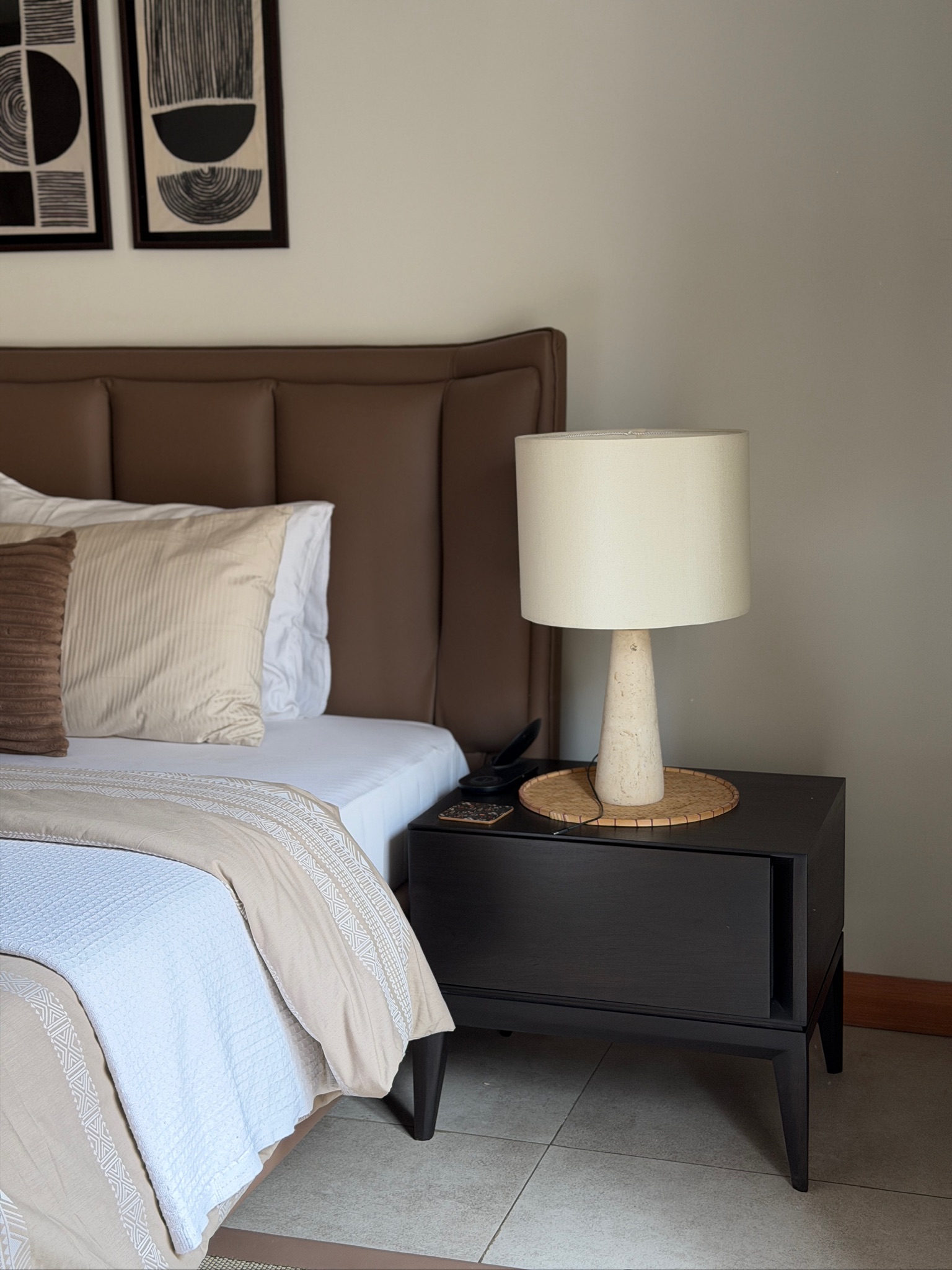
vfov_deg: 39.7
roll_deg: +0.2
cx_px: 476
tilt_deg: -10.3
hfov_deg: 30.3
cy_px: 635
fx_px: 1760
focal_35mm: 48
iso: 125
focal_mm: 6.76
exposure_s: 1/60
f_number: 1.78
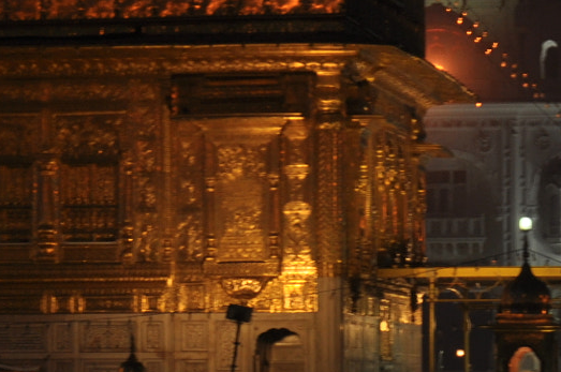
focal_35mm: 282
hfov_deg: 7.3
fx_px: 4388
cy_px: 213
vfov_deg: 4.9
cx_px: -126
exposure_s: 1/20
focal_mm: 48
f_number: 4.5
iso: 200
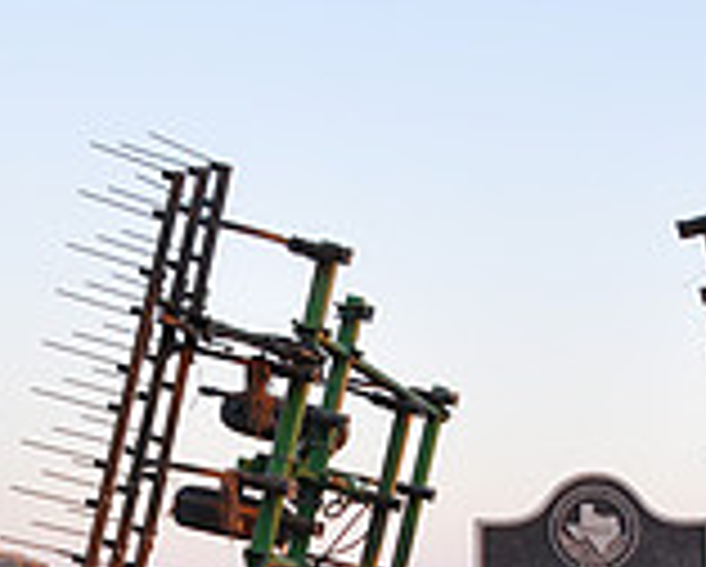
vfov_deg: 13.0
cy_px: 763
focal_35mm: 114
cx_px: 657
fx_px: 2385
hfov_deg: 16.6
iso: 200
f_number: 5.6
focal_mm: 22
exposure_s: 1/30
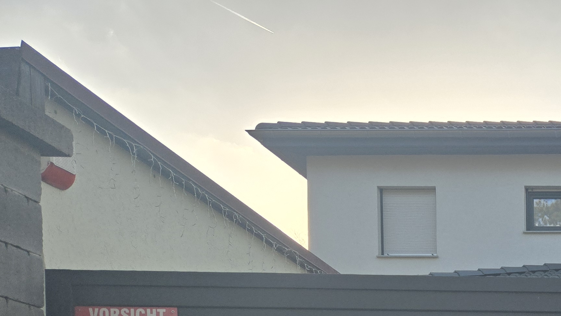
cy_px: 487
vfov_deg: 18.2
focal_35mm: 58
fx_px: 863
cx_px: 629
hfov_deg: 31.6
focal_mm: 5.4
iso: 80
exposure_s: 1/2192
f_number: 1.8
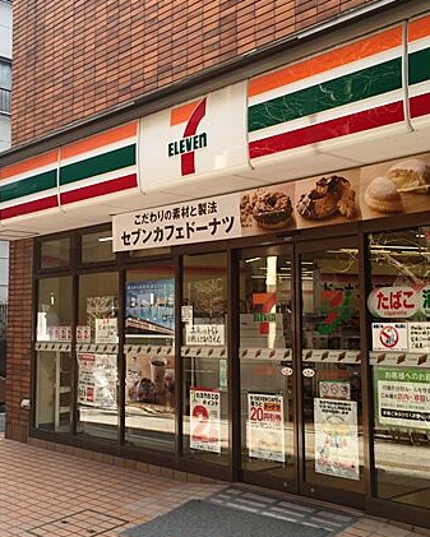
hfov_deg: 34.9
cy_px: 268
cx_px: 200
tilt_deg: +4.3
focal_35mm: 43
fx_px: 684
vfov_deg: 42.9
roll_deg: +0.0
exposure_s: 1/128
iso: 32
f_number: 2.2
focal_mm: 4.15
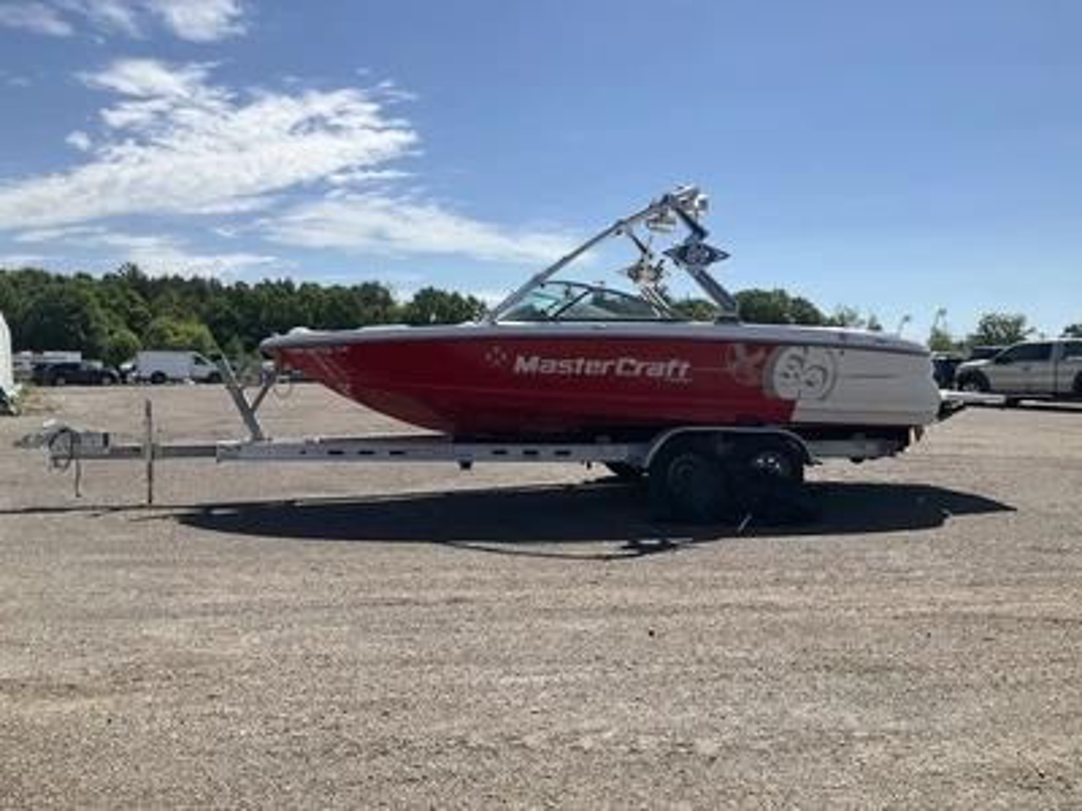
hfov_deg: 61.7
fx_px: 906
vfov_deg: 48.2
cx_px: 541
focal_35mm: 29
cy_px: 406
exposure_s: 1/2959
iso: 25
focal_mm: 3
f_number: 1.8
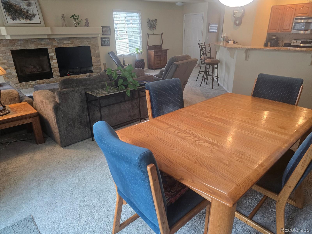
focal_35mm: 23
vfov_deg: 58.9
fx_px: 207
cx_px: 156
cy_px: 117
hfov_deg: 73.9
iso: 400
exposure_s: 1/120
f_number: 1.7
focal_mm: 6.3
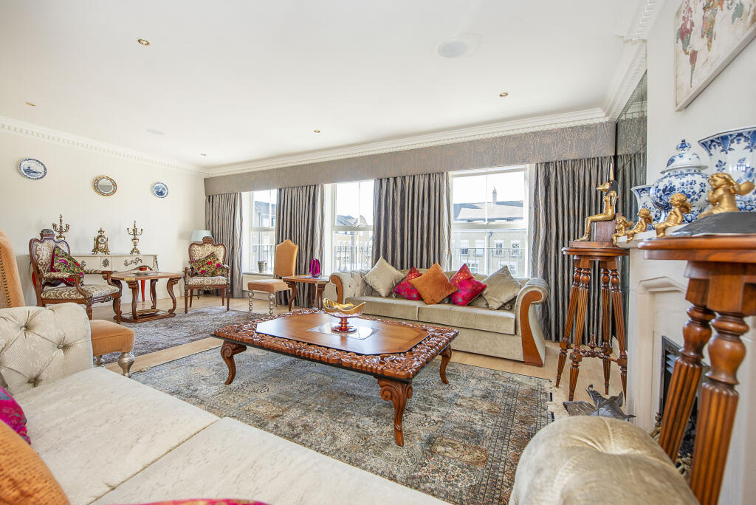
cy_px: 252
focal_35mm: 14
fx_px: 294
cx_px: 378
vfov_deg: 81.3
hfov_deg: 104.2
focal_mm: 14
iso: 500
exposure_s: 1/100
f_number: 6.3
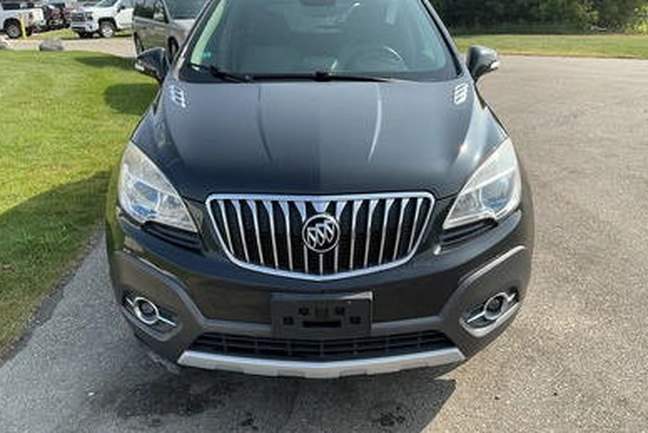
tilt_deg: -18.9
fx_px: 540
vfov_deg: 43.6
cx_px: 324
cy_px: 192
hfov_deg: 61.9
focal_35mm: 30
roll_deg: +0.7
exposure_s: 1/842
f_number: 1.8
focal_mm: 3
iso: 25
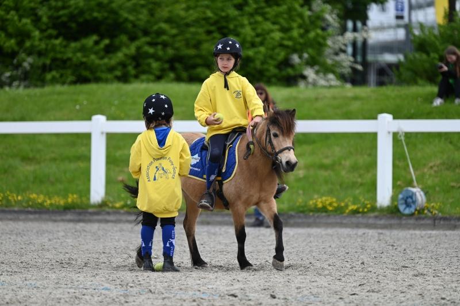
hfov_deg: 6.4
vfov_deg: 4.3
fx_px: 4085
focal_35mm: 320
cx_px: 230
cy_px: 153
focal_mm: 320
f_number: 5.3
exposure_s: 1/1250
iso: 360
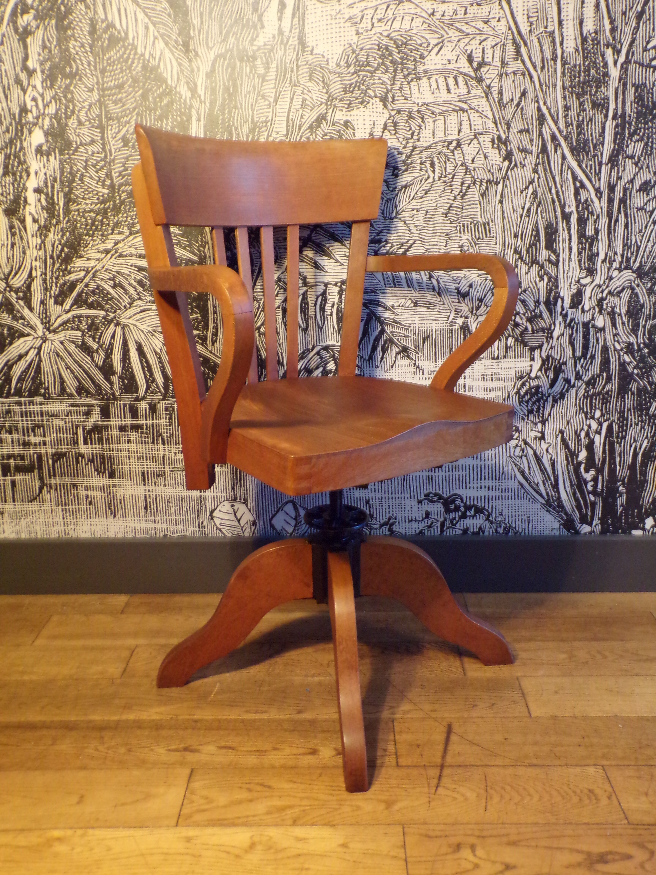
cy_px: 438
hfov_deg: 44.2
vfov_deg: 56.8
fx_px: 809
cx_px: 328
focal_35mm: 32
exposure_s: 1/9
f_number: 3.2
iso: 400
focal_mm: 5.8
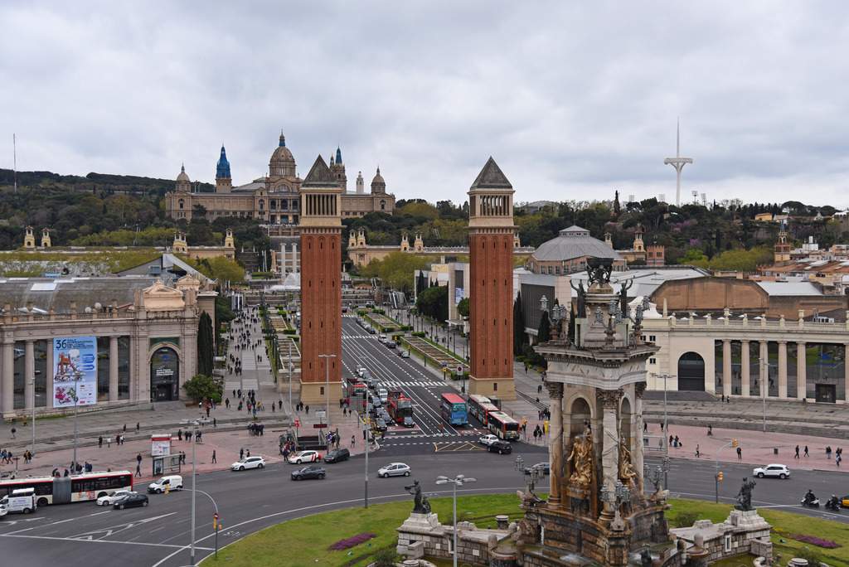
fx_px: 1133
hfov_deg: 41.1
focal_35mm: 48
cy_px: 284
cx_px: 424
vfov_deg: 28.1
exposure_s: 1/1000
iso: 100
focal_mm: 48
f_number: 4
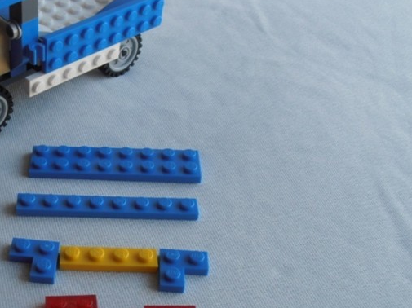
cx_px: 79
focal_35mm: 66
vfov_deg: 22.2
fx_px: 785
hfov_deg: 28.7
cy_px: 175
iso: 80
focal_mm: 6.61
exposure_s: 1/80
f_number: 3.9
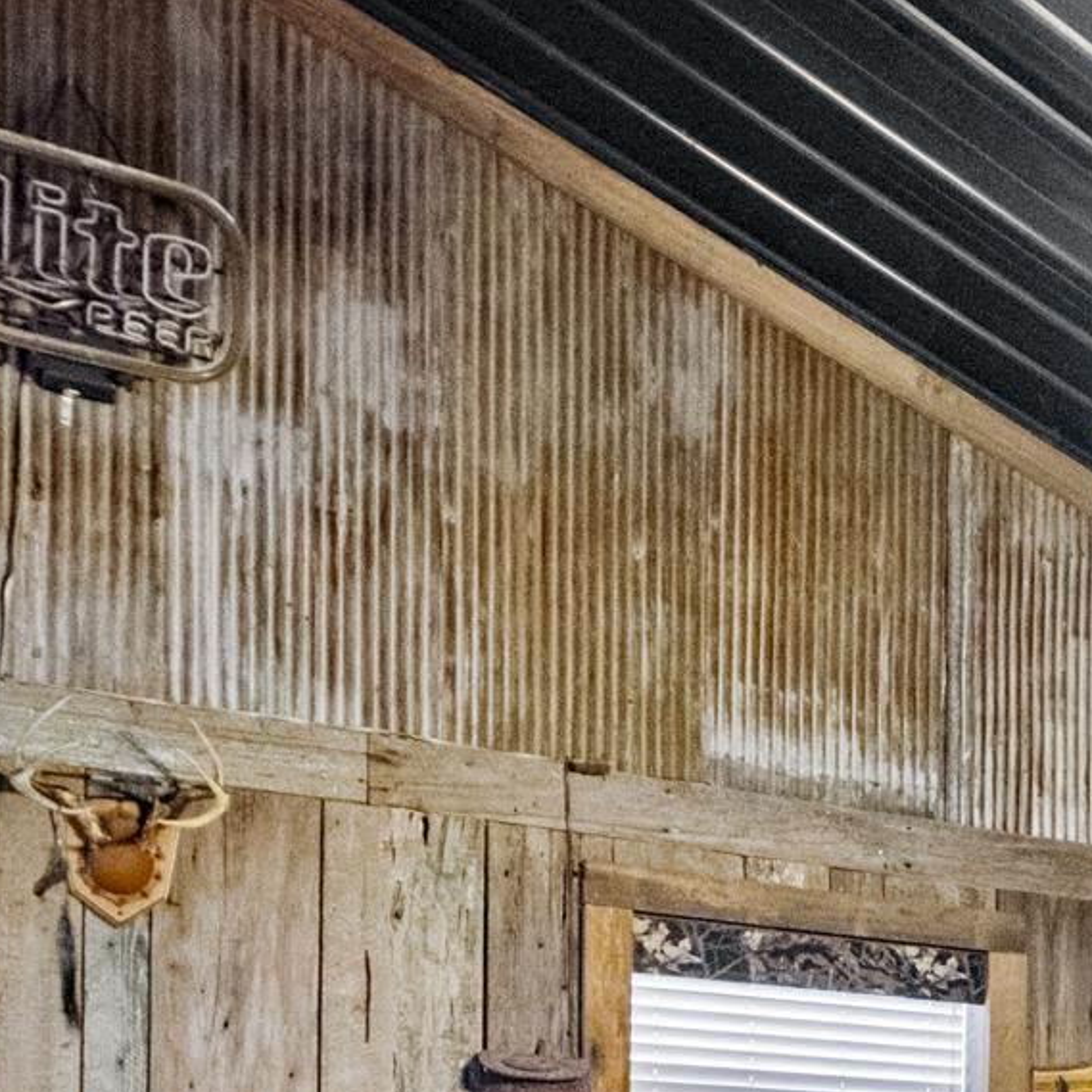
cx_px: 1547
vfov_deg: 27.1
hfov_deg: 24.9
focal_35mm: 56
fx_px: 1999
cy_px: 1306
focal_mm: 10
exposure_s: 2
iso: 1600
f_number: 8
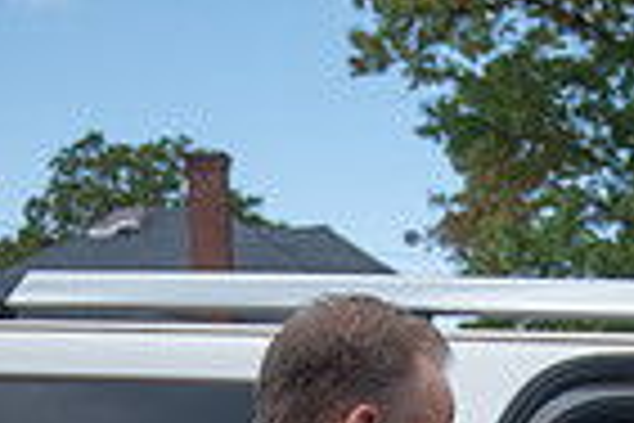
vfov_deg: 11.7
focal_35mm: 99
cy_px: 972
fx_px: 1743
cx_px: 524
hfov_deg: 20.3
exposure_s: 1/1250
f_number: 4
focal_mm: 31
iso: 400
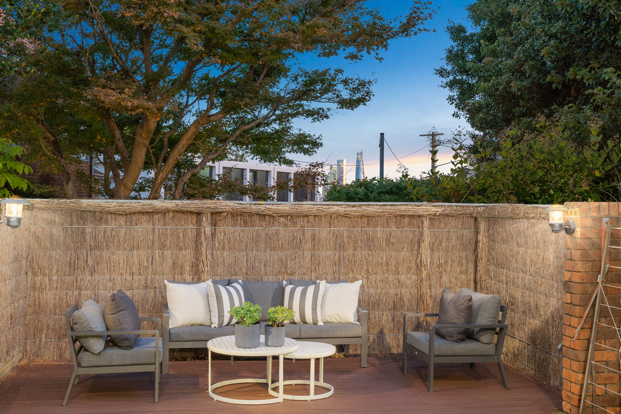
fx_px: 724
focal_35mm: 42
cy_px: 207
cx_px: 310
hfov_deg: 46.4
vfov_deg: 31.9
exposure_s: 1/60
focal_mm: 28
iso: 400
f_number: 11
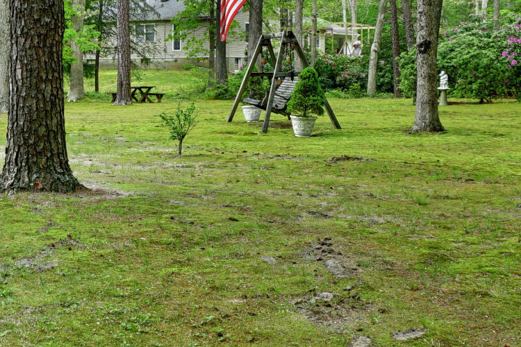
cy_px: 90
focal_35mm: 64
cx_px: 83
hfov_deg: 30.4
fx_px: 926
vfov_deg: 21.1
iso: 200
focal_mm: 16
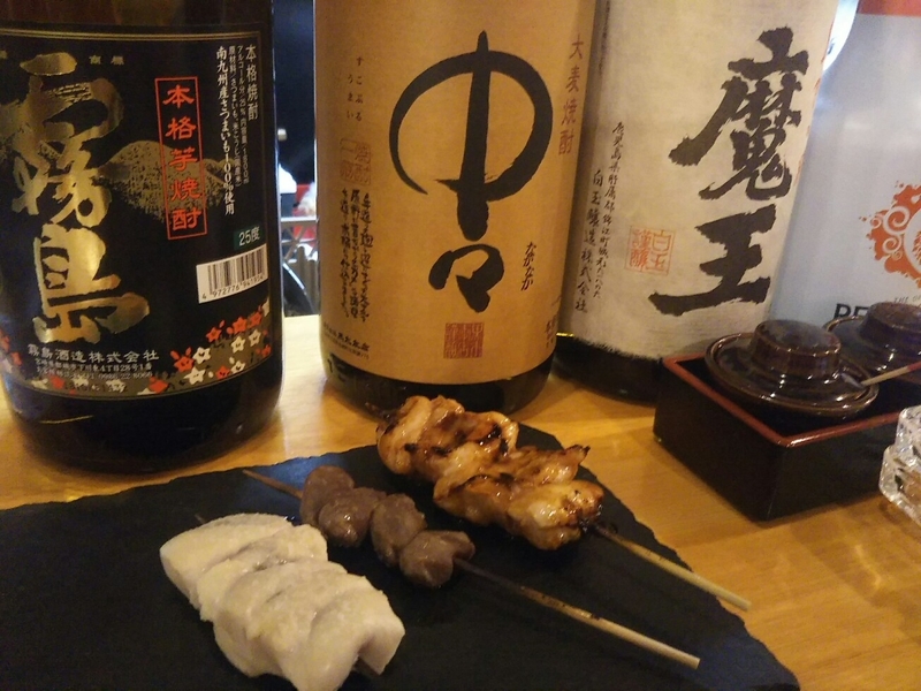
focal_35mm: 30
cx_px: 460
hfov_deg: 60.0
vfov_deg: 46.8
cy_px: 346
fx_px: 798
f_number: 2.2
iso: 640
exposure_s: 1/20
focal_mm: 4
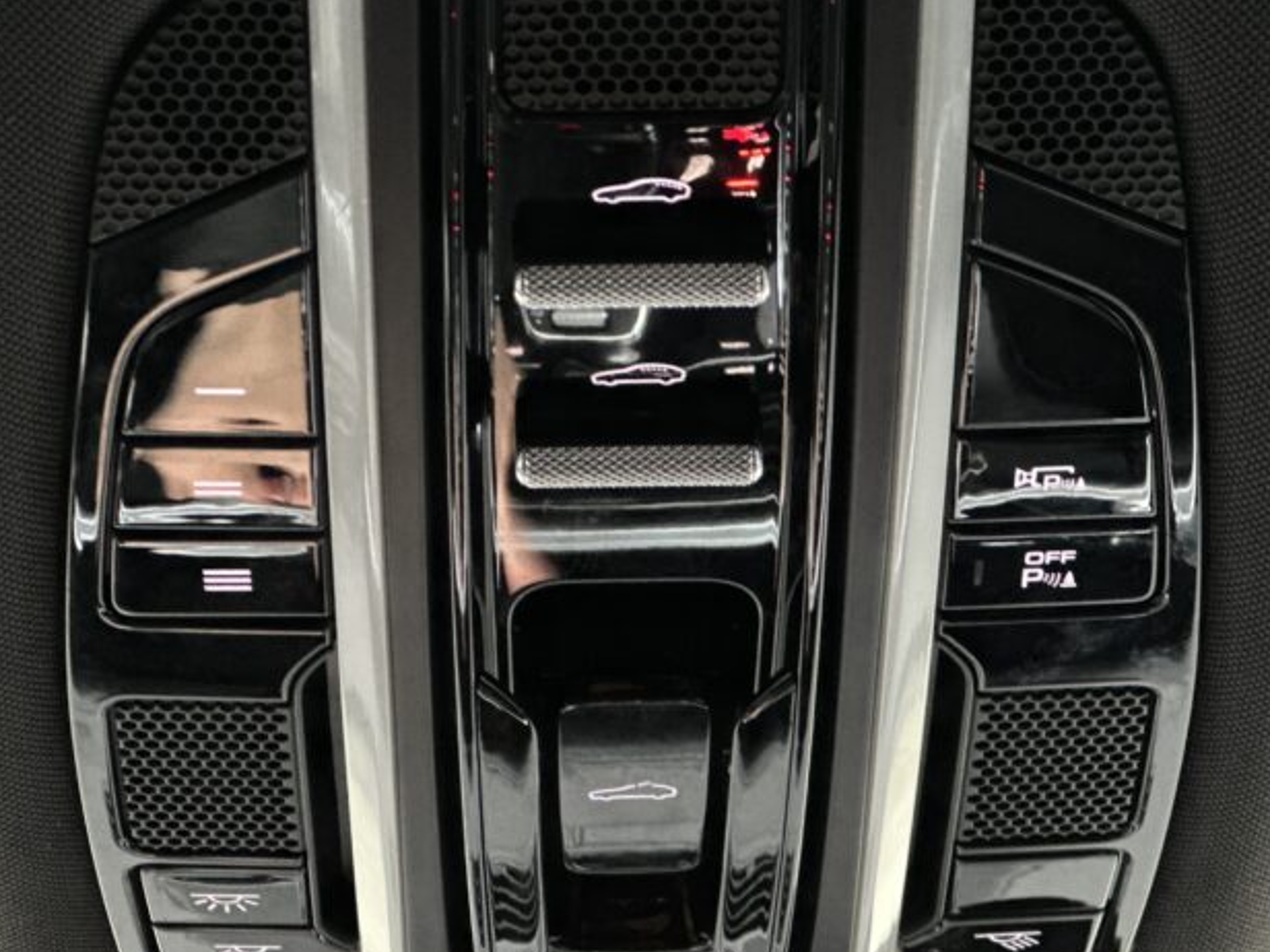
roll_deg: +0.9
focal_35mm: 128
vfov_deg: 11.6
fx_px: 4696
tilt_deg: +27.9
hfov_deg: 15.4
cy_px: 519
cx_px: 647
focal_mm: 9
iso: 500
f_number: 2.8
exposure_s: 1/15
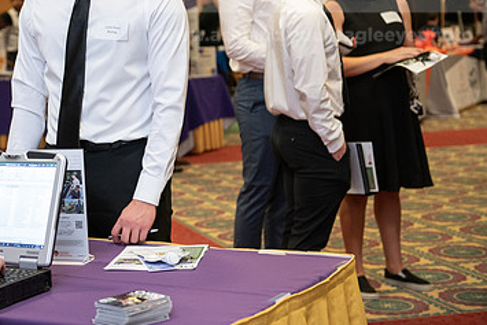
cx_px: 96
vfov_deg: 16.0
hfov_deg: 23.5
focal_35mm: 85
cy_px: 64
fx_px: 1150
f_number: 3.2
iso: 1250
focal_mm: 52
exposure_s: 1/160
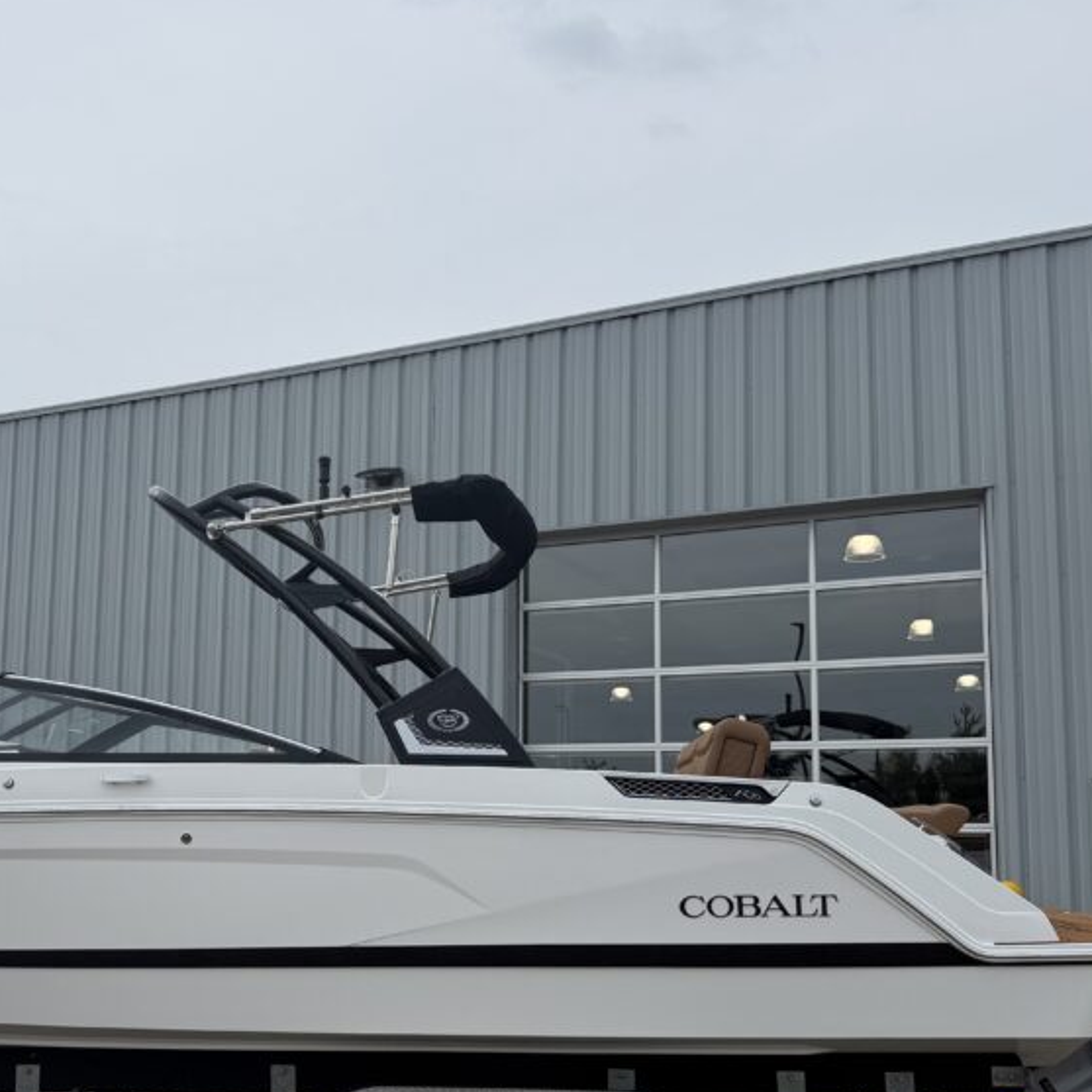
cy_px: 676
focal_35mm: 39
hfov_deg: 42.1
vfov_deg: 42.5
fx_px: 1392
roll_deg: -1.2
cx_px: 335
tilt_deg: +6.5
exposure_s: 1/5714
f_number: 1.78
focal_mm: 6.76
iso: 80
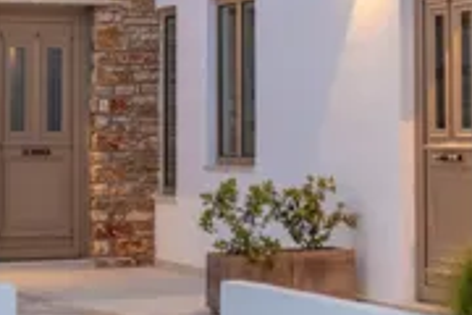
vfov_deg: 9.8
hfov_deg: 14.7
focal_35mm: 140
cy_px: 110
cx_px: 220
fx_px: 1835
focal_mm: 42
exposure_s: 1/160
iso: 2000
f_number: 3.2
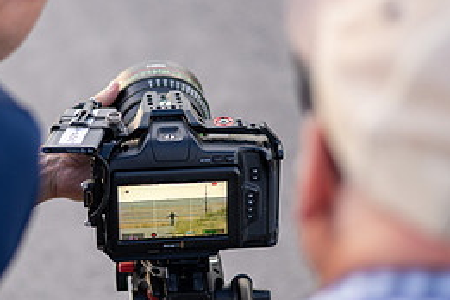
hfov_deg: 18.4
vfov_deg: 12.3
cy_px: 139
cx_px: 145
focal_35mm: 111
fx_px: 1387
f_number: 1.8
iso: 200
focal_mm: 50
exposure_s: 1/640
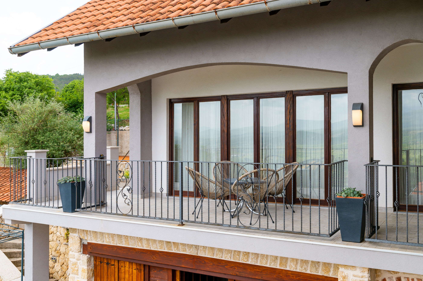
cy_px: 140
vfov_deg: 35.0
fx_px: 446
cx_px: 212
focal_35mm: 38
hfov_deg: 50.7
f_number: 10
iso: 100
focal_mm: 38
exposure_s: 1/160
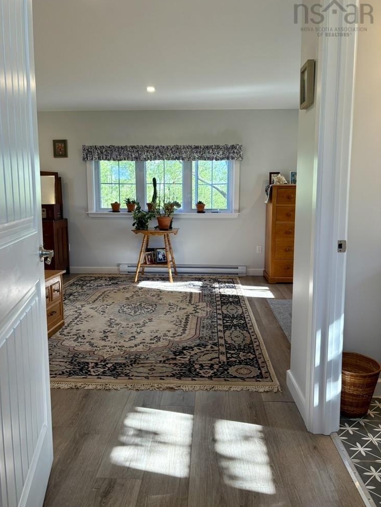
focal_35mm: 27
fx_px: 396
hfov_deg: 51.4
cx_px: 184
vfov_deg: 65.3
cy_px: 249
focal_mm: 5.96
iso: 125
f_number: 1.6
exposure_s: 1/239
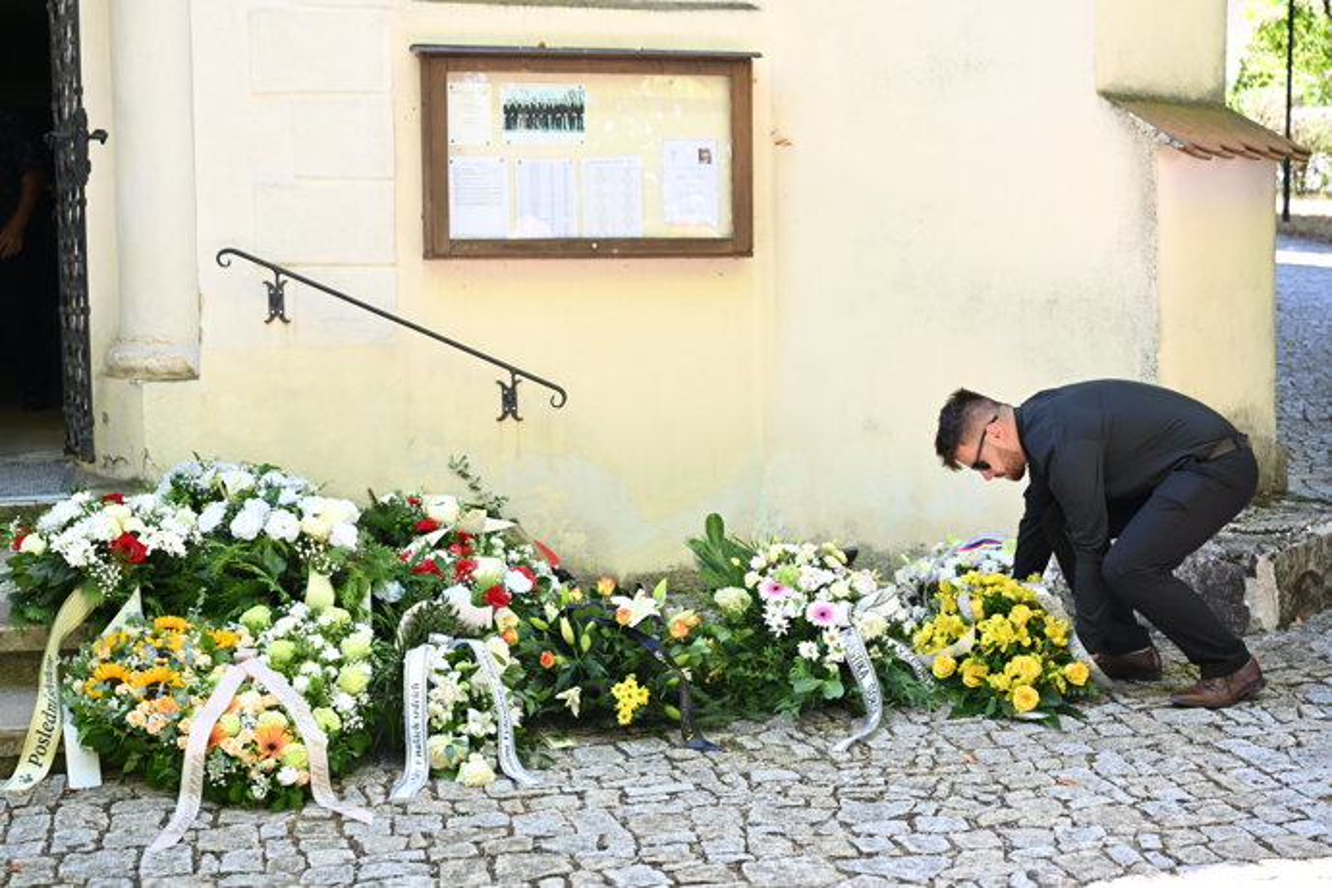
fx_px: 1924
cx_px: 666
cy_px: 444
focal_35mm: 52
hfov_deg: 38.2
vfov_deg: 26.0
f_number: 5
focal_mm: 52
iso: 1250
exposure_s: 1/400
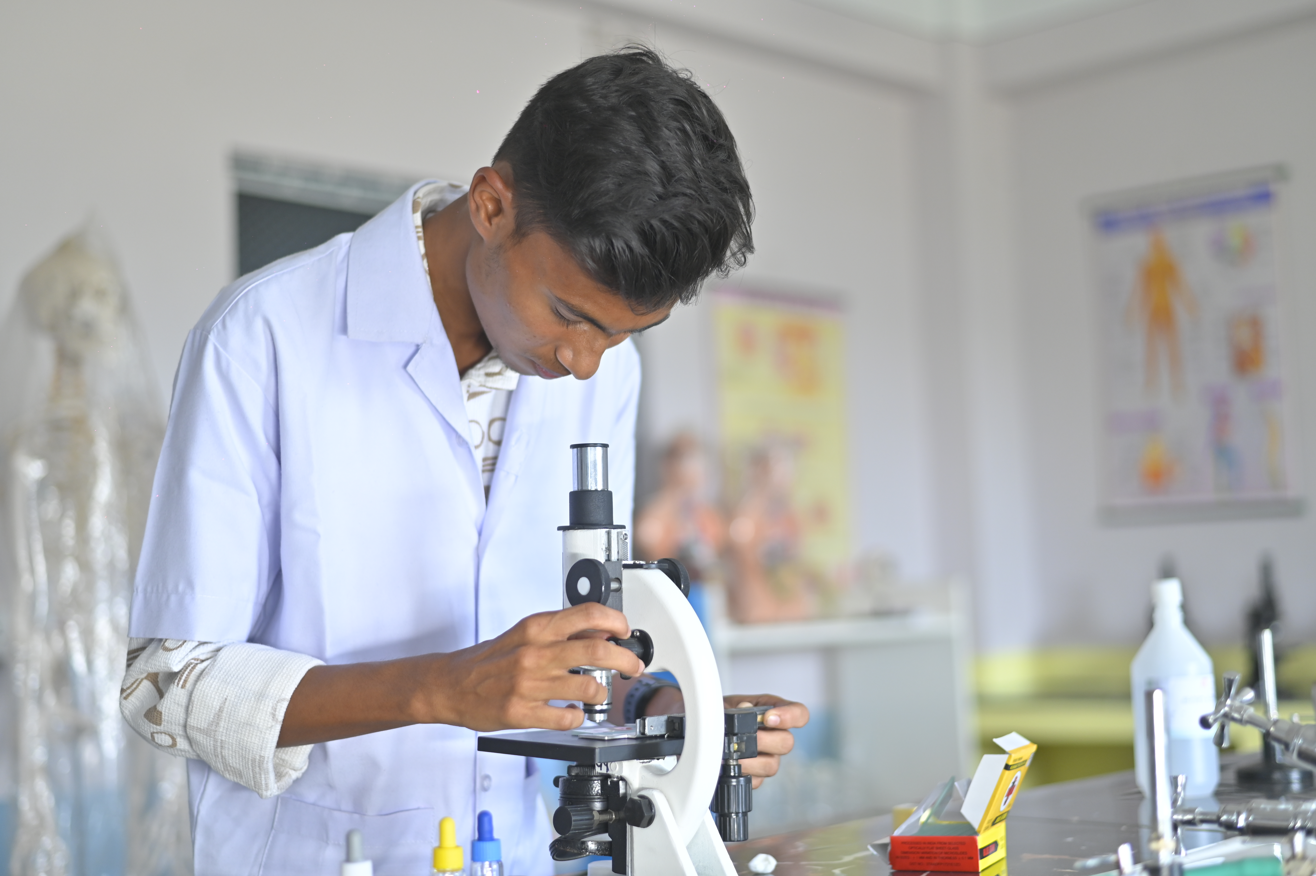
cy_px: 438
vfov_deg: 27.0
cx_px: 658
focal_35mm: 50
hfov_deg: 39.6
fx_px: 1827
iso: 500
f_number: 2
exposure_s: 1/160
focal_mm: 50
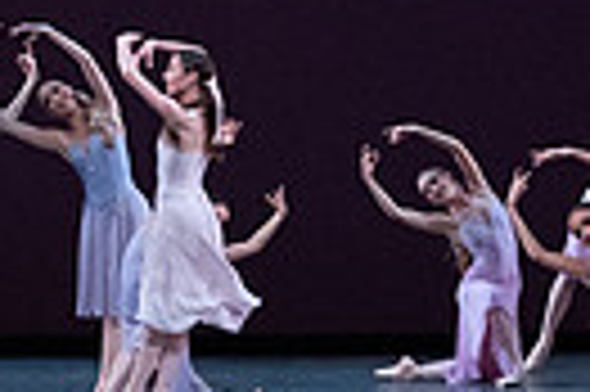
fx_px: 5091
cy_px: -92
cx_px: 104
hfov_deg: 6.6
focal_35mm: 311
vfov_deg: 4.4
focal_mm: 70
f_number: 10
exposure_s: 1/400
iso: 12800
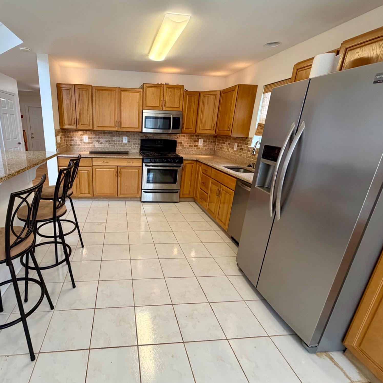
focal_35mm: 17
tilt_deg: -16.5
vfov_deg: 84.0
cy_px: 189
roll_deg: -1.5
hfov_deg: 82.4
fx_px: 213
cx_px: 143
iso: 160
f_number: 2.2
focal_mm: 2.22
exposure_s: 1/120
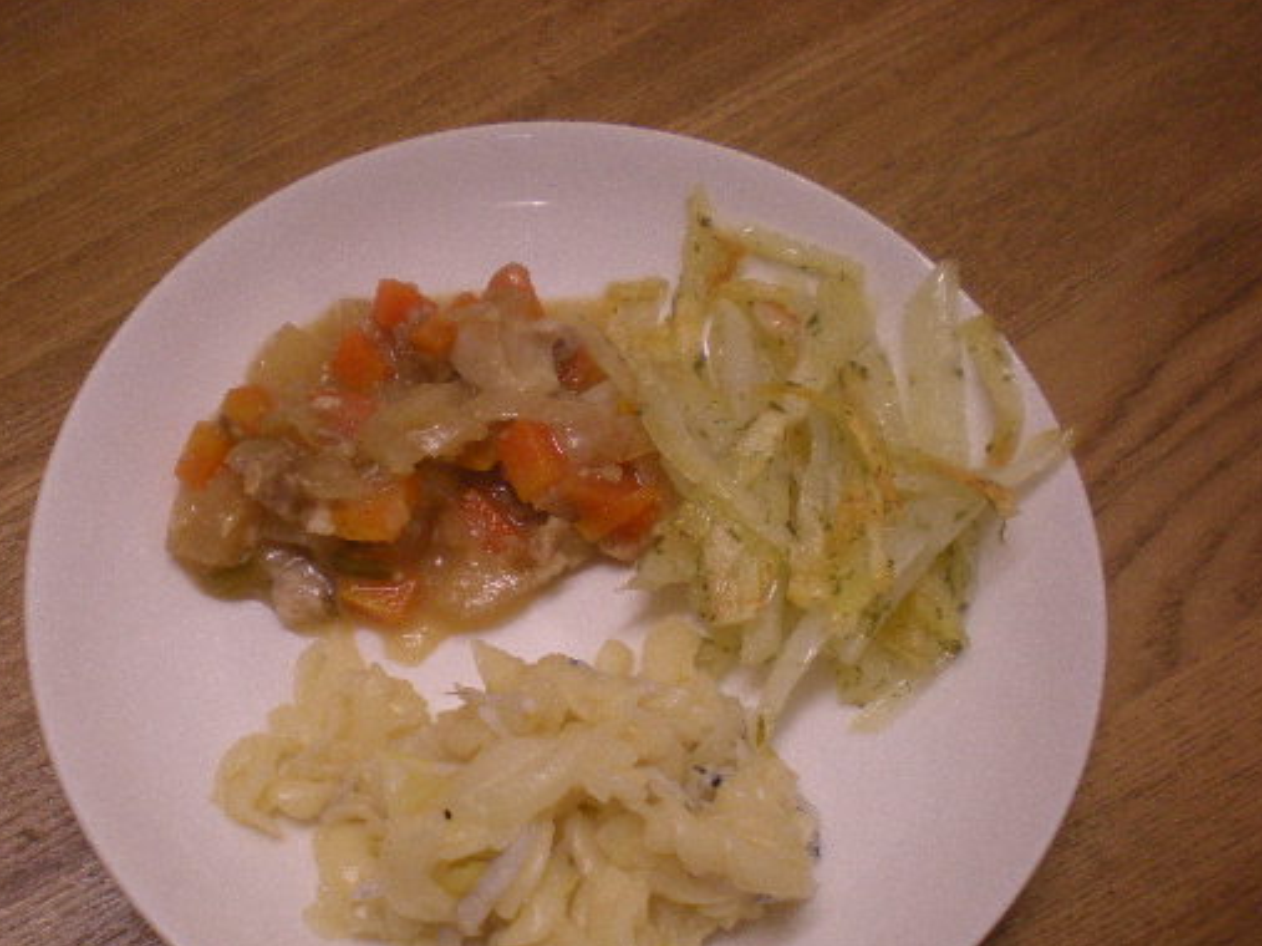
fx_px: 1750
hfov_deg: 39.4
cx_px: 478
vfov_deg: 30.2
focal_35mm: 48
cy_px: 580
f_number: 3.1
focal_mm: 6.3
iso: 176
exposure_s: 1/60.6
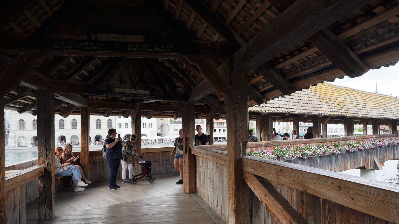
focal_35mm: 26
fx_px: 275
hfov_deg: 71.9
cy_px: 129
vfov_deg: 44.3
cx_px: 195
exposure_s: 1/100
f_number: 7.1
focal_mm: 24
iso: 100
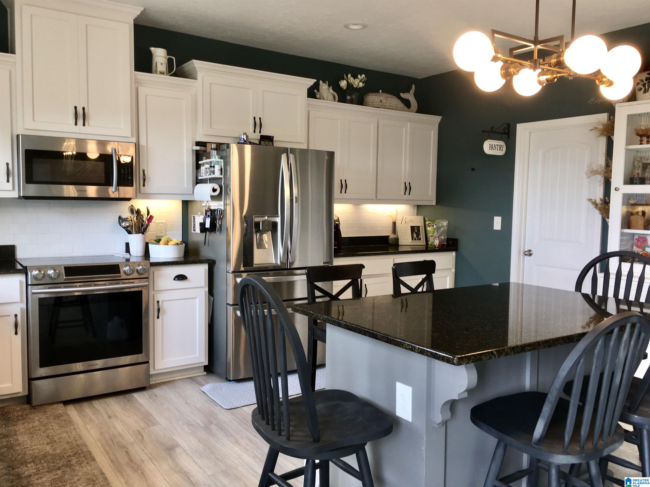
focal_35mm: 29
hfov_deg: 61.7
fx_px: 545
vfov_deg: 48.2
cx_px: 325
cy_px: 244
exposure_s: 1/39
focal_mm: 4.15
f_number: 2.2
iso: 25
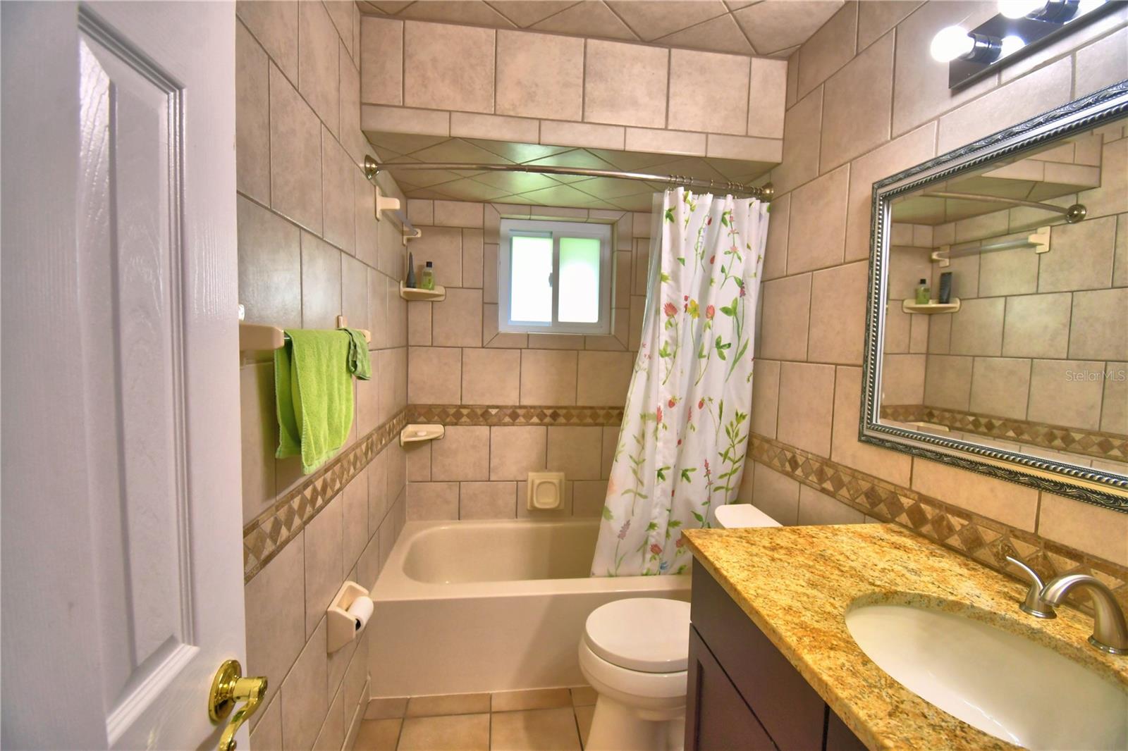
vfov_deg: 77.3
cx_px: 564
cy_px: 376
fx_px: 470
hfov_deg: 100.4
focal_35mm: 15
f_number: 4.5
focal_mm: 10
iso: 400
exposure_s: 1/100
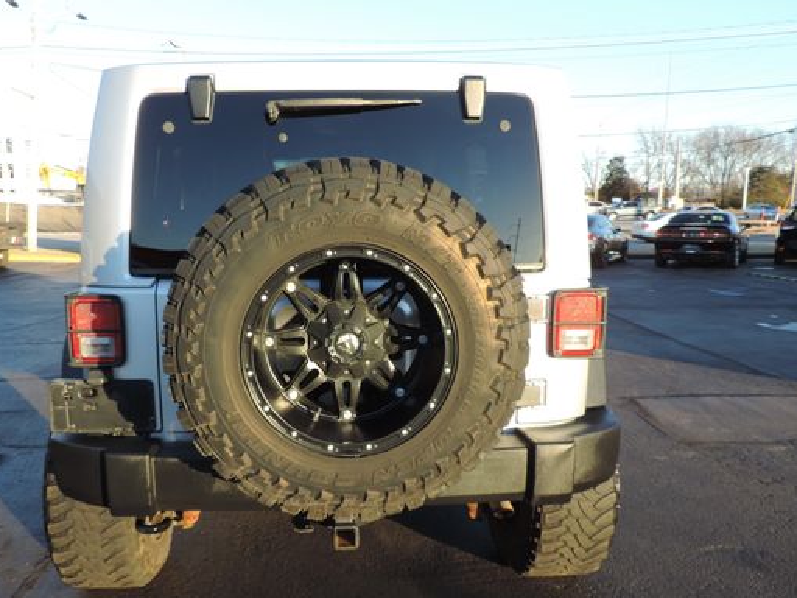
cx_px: 338
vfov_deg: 46.7
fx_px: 691
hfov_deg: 59.7
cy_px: 336
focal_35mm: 30
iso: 80
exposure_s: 1/160
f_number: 3
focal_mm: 4.3
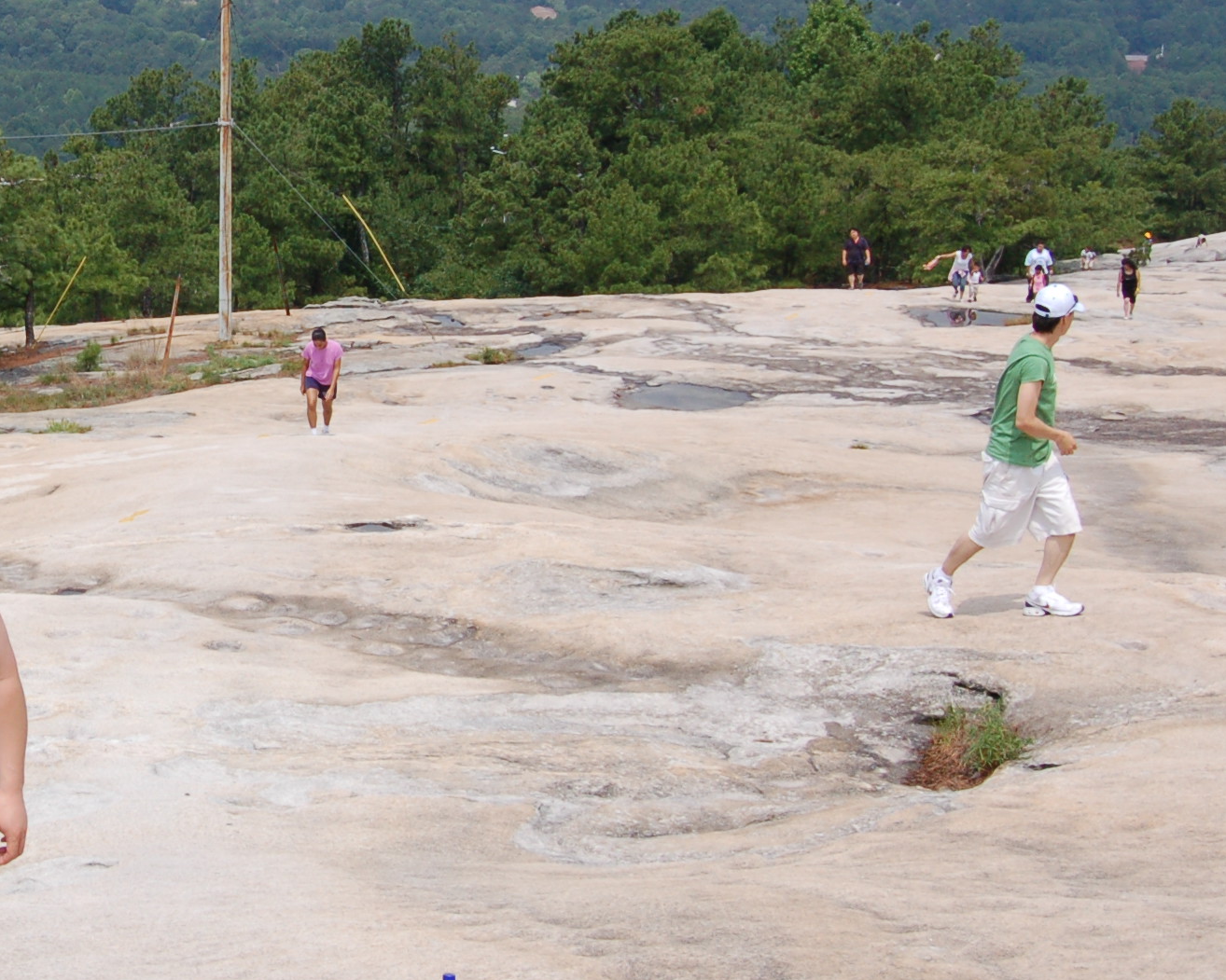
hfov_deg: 24.7
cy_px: 298
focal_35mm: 74
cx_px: 44
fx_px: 2688
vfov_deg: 20.6
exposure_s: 1/500
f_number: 11
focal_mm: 23
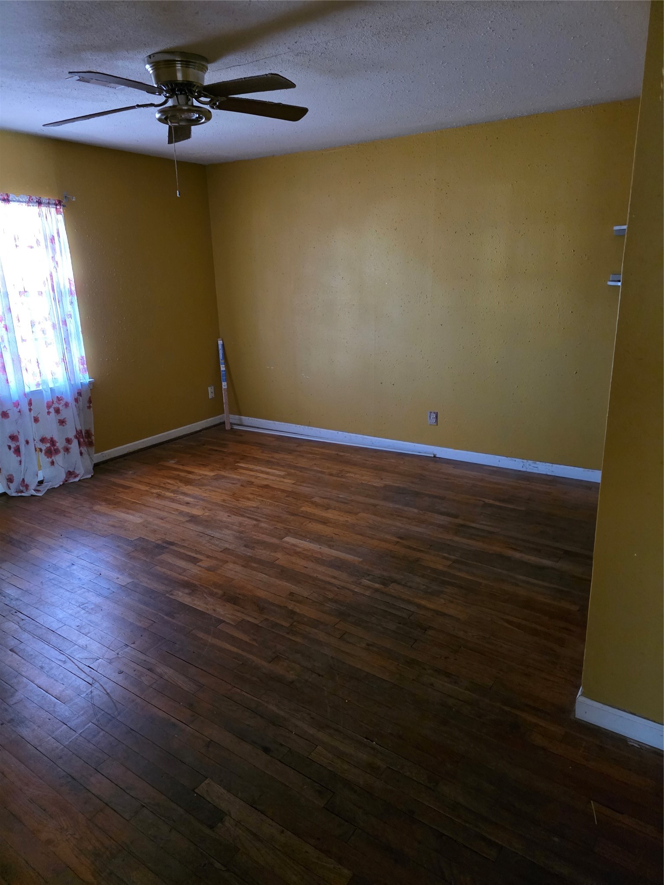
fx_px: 588
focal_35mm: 23
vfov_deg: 73.9
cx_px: 332
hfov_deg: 58.9
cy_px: 442
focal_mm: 6.3
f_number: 1.7
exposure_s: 1/60
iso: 1600
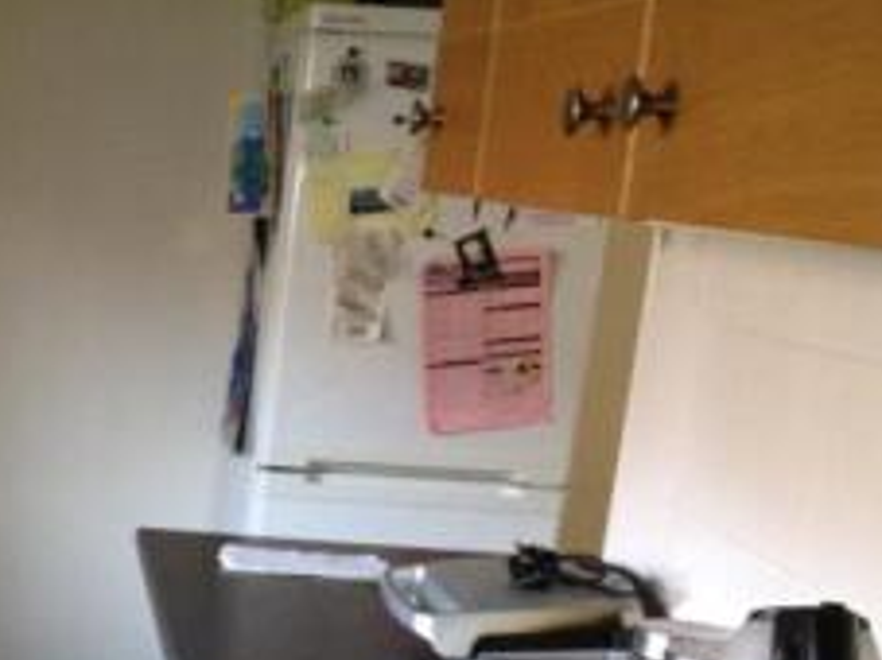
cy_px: 751
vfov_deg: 15.9
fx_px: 2292
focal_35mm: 90
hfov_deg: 20.6
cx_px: -130
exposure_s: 1/20
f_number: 2.4
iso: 160
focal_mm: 4.28
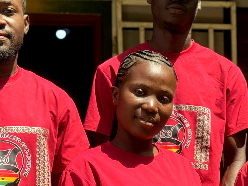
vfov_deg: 10.4
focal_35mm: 142
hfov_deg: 13.8
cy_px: 177
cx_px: 216
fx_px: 1017
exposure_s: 1/833
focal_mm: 6.76
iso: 64
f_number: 1.78
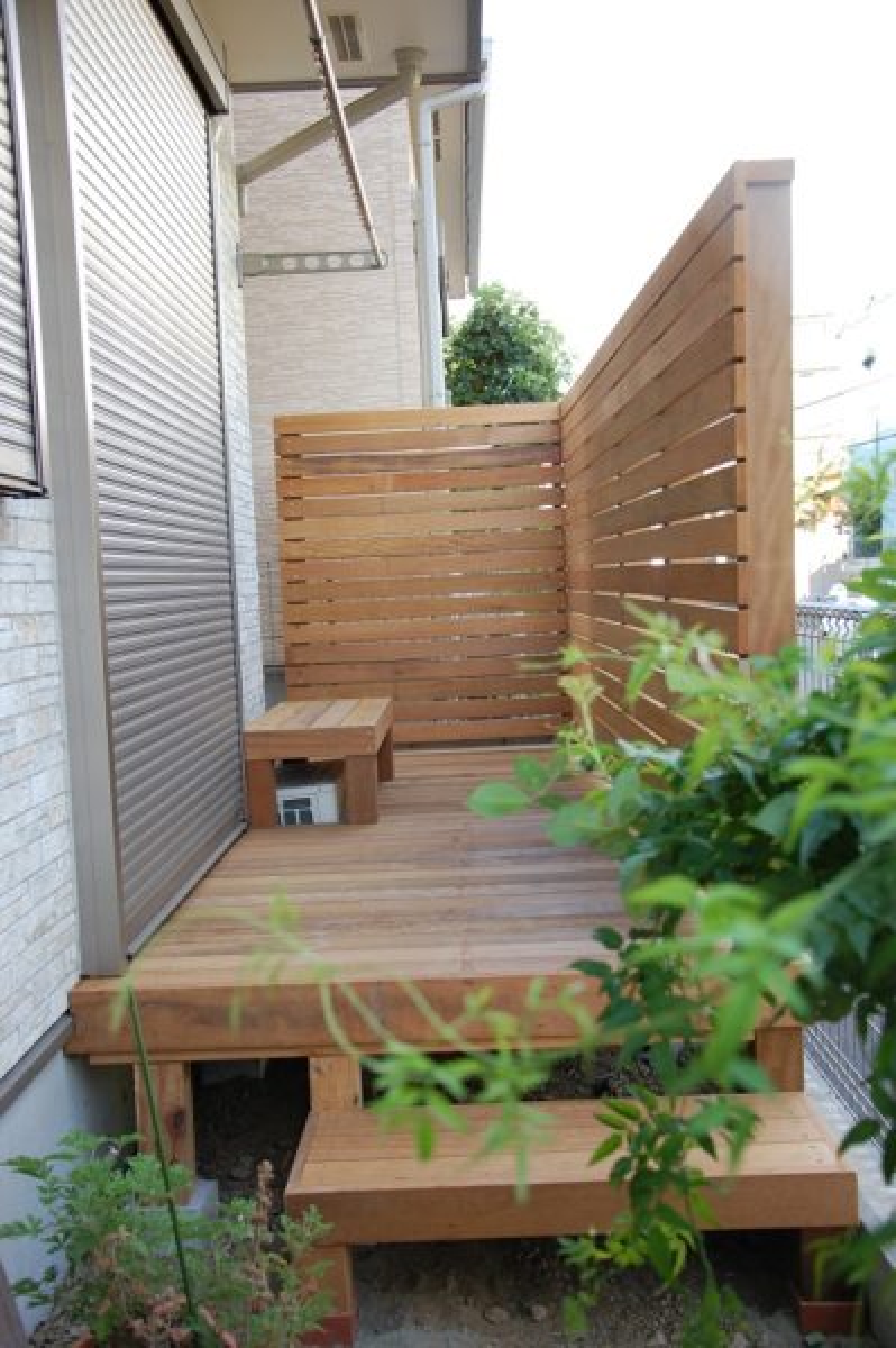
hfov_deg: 35.4
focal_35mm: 38
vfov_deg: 51.3
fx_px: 1402
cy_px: 674
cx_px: 448
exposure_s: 1/100
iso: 400
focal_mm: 25
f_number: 5
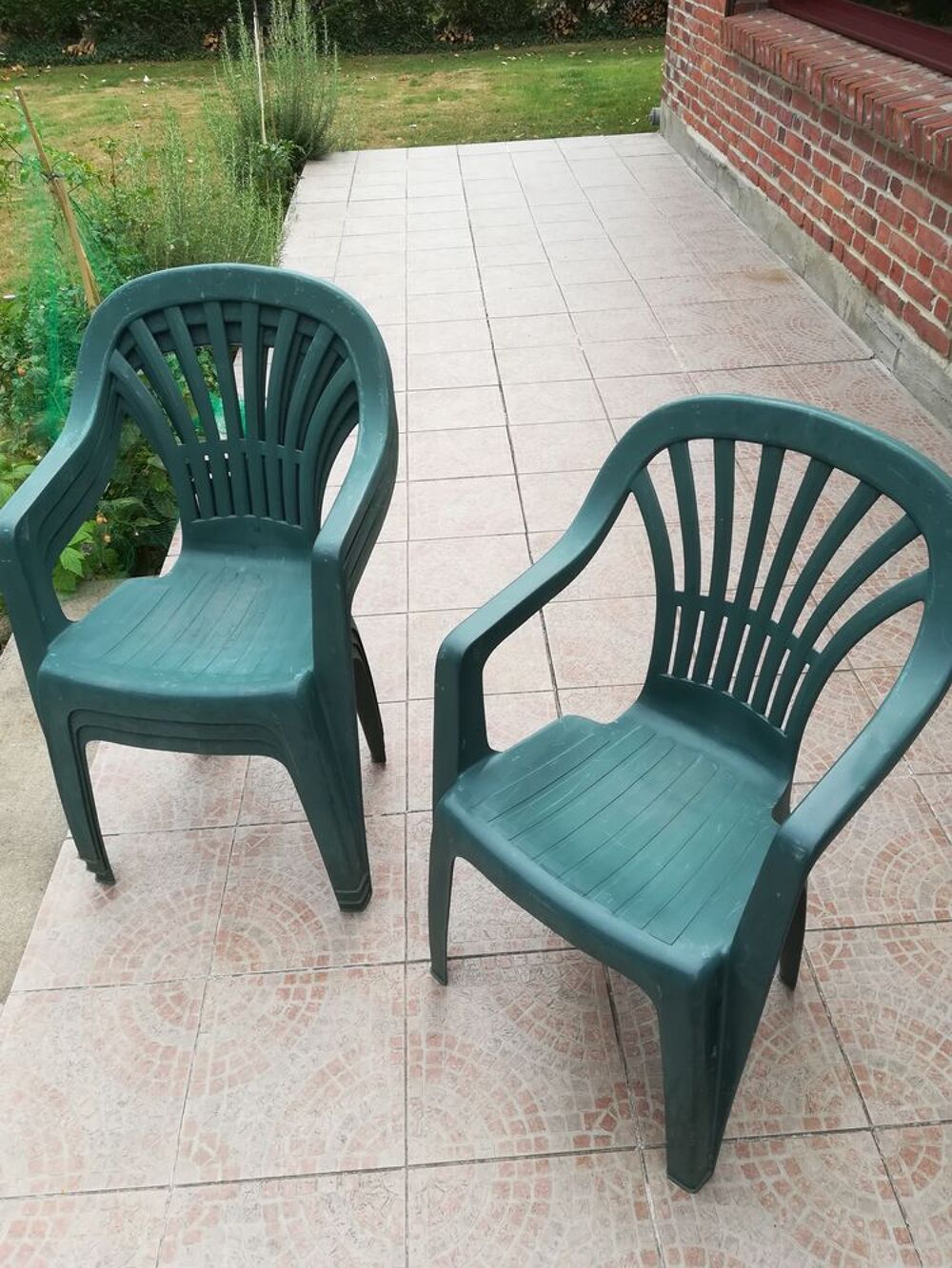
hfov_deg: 53.1
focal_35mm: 26
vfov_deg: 67.3
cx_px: 476
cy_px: 634
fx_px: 953
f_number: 2.2
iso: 50
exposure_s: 1/224
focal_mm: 3.83
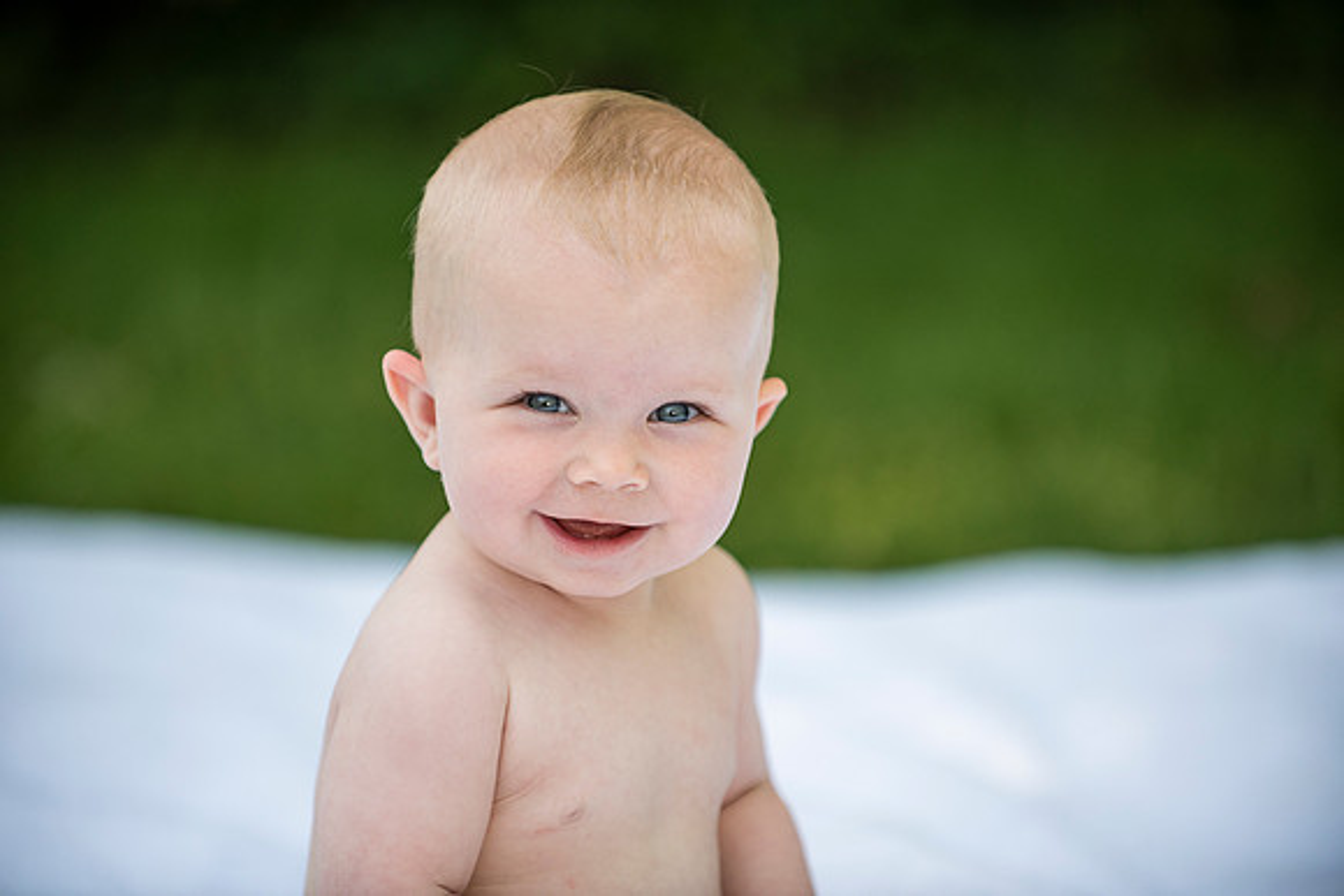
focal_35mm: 200
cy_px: 448
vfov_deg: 6.9
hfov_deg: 10.3
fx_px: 7468
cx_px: 672
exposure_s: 1/1000
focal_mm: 200
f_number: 2.8
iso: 400
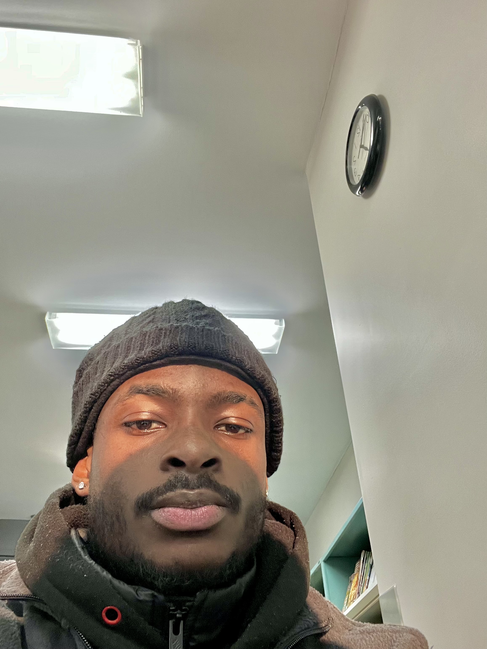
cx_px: 244
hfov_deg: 46.8
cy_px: 324
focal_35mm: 30
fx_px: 563
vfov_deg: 60.0
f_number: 2.2
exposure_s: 1/40
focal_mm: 2.71
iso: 250
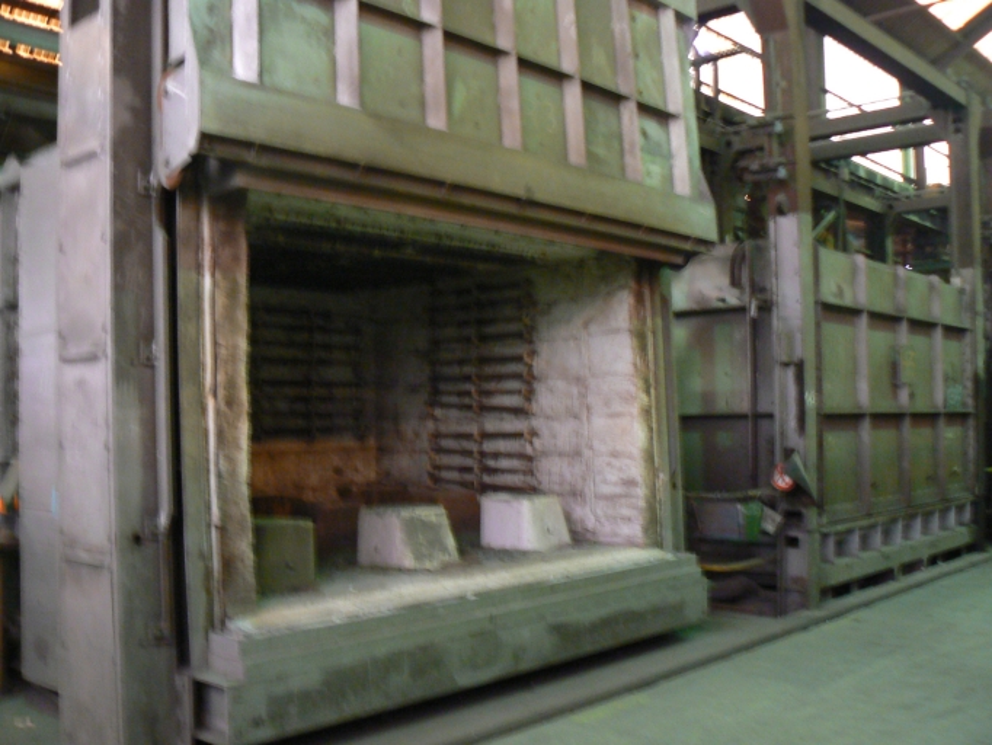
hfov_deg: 51.3
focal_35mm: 36
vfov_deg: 39.7
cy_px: 372
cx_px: 496
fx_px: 1032
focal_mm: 6
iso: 200
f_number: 2.8
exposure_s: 1/2.5
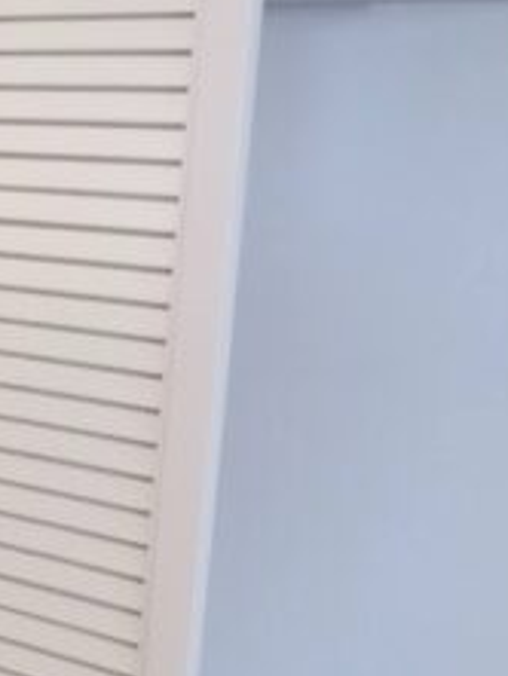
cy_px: 367
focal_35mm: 74
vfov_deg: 26.3
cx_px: -327
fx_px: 1447
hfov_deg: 17.3
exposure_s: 1/25
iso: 320
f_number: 2.2
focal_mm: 2.35
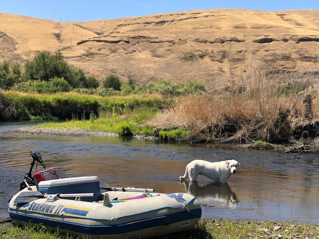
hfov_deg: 36.8
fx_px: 479
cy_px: 120
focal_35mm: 52
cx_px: 160
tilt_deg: -2.5
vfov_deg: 28.0
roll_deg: +0.0
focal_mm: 6
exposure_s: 1/867
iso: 16
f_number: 2.4
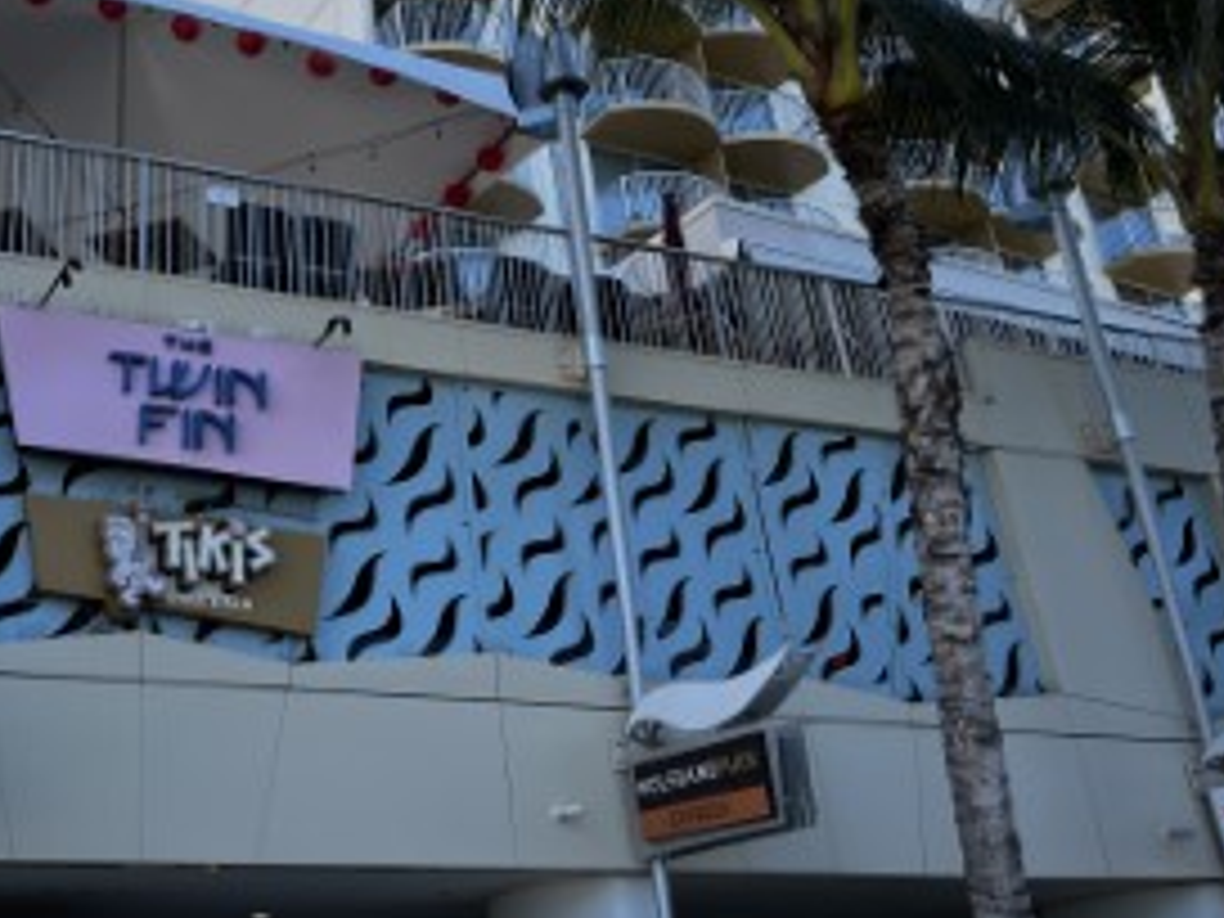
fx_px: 1520
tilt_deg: +28.1
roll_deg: +1.4
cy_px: 252
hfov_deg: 42.3
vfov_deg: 33.1
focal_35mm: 43
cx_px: 288
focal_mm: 5.1
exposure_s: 1/1252
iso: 50
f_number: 1.6
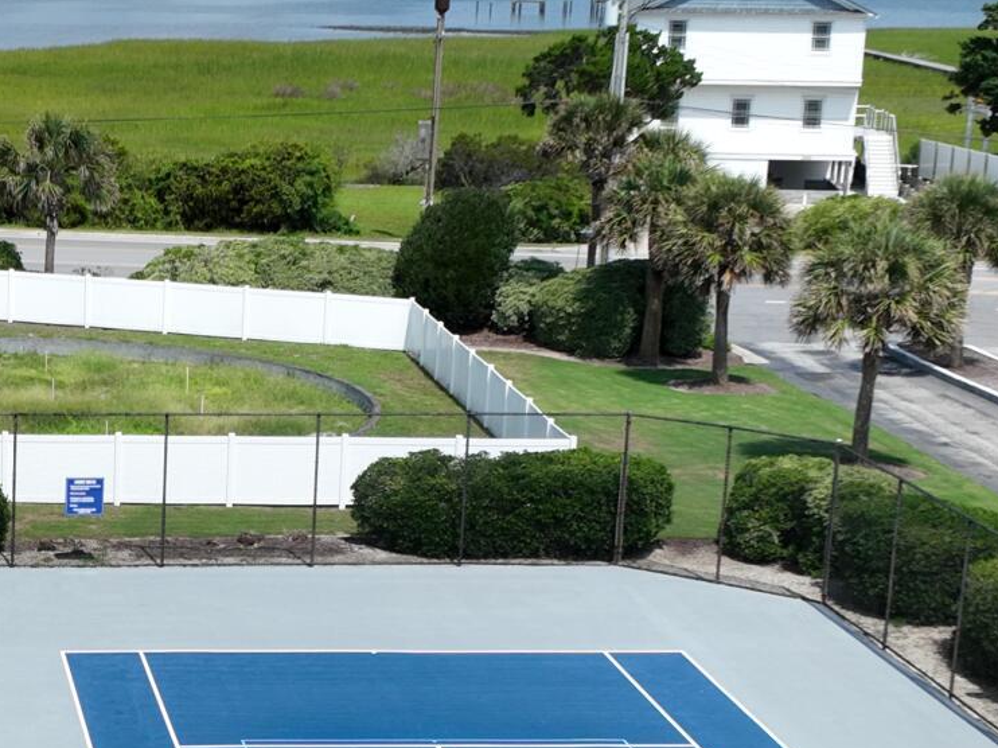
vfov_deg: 15.0
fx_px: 2796
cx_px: -98
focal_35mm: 97
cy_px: 727
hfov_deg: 19.4
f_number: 2.8
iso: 100
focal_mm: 12.29
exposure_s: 1/2000
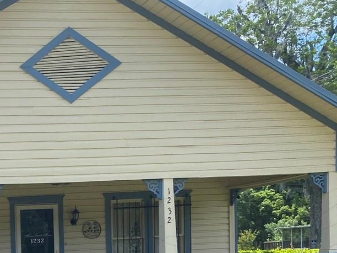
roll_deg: +2.7
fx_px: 662
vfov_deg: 20.0
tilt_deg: -4.6
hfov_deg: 26.0
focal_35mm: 68
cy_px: 320
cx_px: -52
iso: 32
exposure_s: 1/1258
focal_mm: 4.25
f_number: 1.8
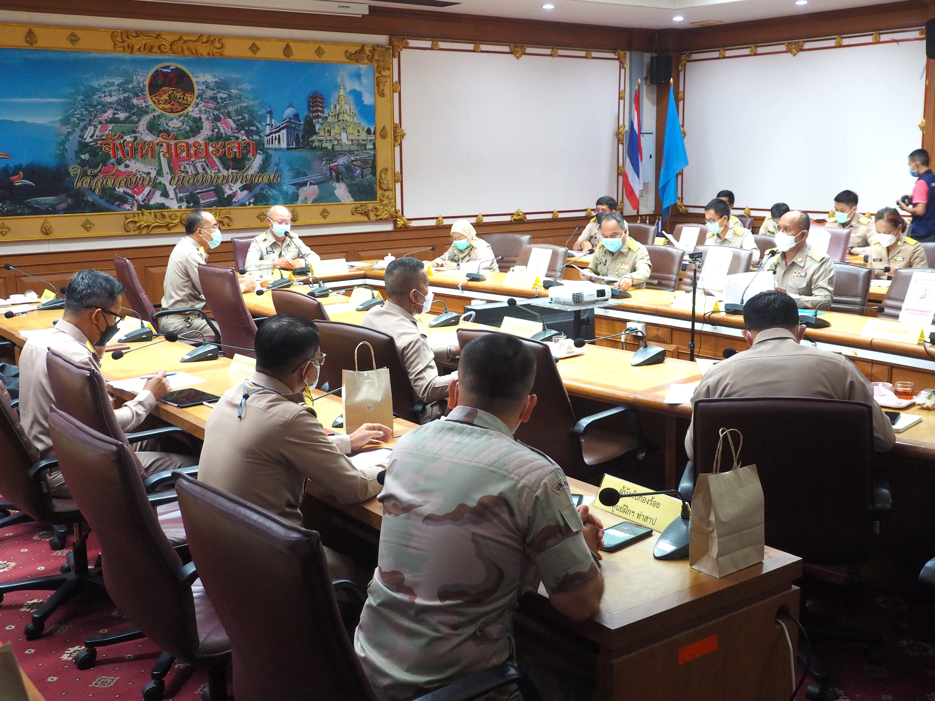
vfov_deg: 37.7
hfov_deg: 49.0
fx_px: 1026
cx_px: 468
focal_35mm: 38
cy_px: 350
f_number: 4.5
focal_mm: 19
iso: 1600
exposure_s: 1/50
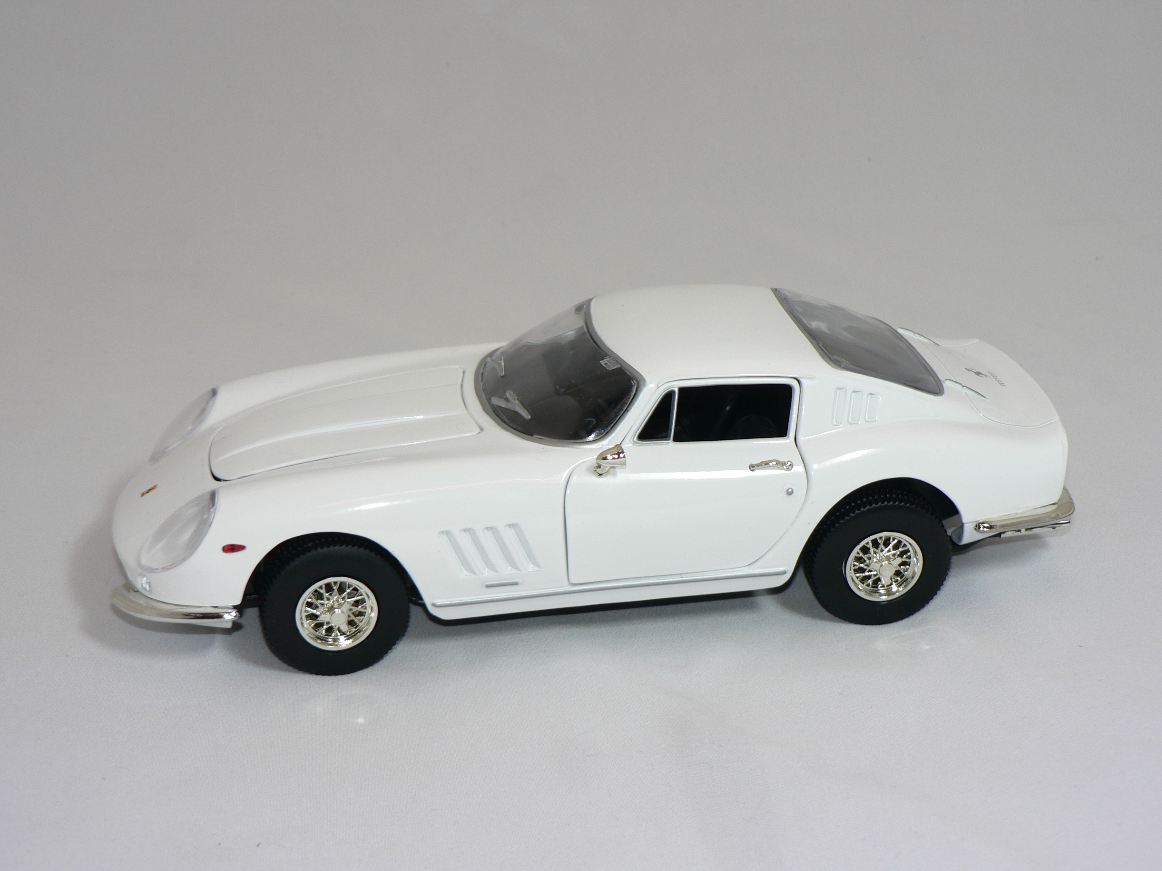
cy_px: 436
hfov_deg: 31.7
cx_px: 581
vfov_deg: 24.0
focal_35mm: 61
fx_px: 2048
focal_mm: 10.2
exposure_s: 1/60
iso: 80
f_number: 3.2
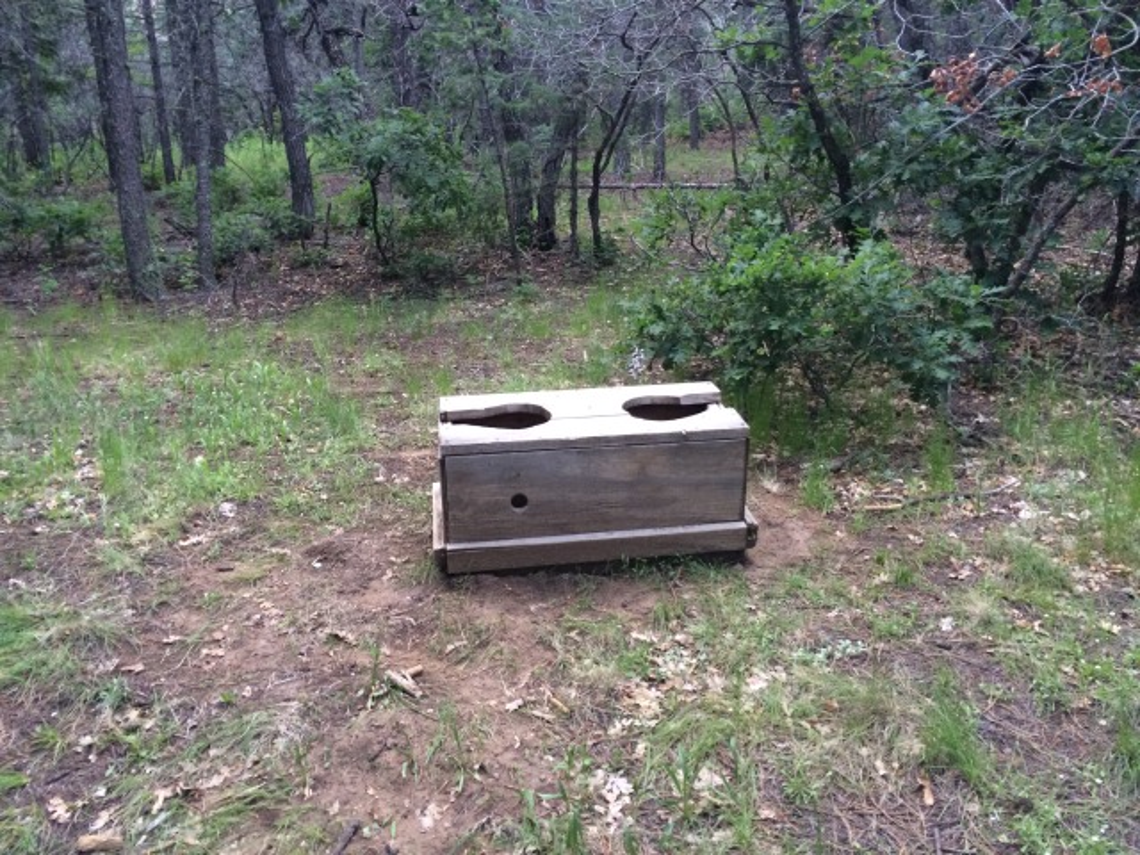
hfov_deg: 61.7
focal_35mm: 29
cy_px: 428
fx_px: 955
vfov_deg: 48.2
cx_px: 570
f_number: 2.2
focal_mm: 4.15
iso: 64
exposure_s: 1/30
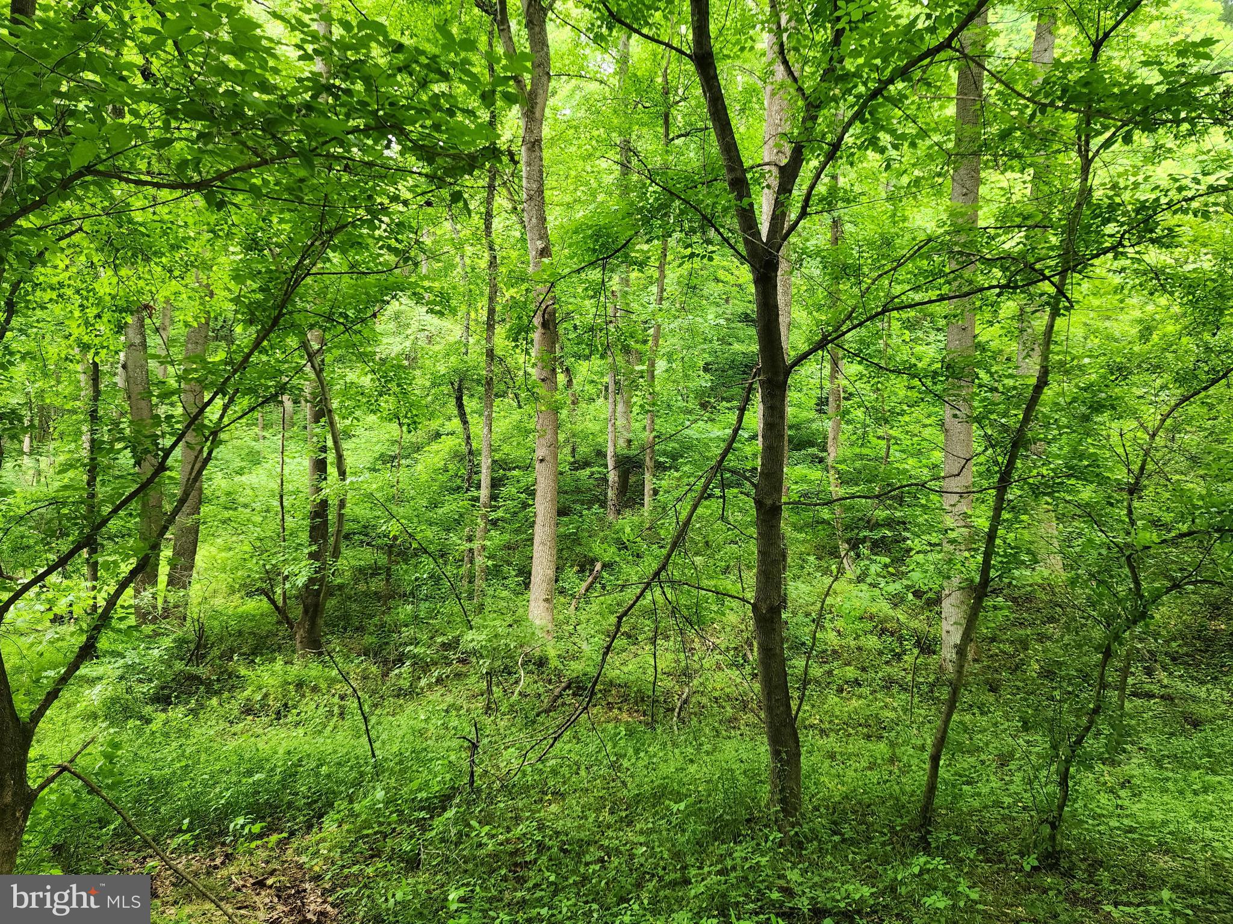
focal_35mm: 23
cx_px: 616
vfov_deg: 58.9
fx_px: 819
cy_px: 462
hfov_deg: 73.9
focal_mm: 6.4
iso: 125
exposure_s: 1/180
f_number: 1.8
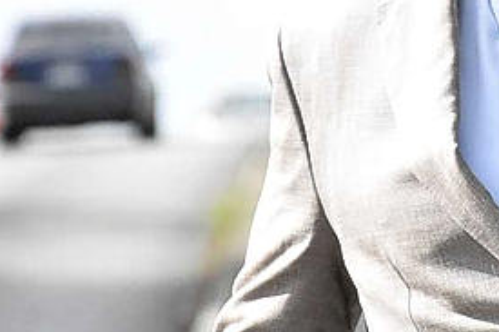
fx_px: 8464
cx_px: 563
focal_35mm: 611
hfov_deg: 3.4
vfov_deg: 2.2
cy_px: 75
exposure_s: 1/8000
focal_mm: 140
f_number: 5.6
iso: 5000
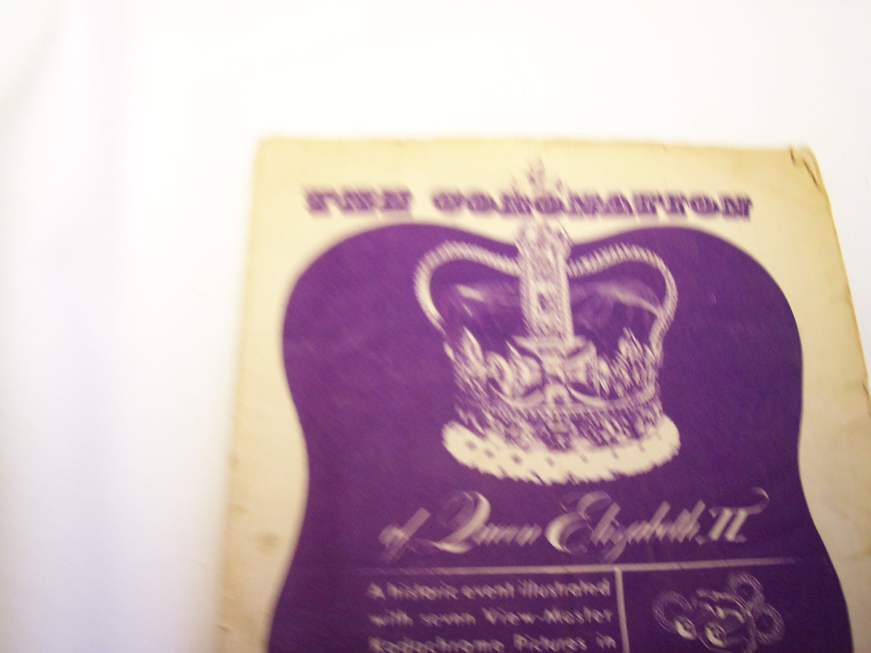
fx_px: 931
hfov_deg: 50.1
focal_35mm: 37
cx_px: 436
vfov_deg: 38.7
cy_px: 326
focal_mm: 5.6
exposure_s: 1/30
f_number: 2.8
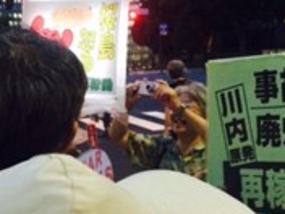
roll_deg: +0.3
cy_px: 102
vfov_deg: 19.9
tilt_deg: -3.4
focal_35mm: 74
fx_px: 609
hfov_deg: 25.5
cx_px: 259
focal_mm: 4.15
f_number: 2.2
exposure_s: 1/20
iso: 250
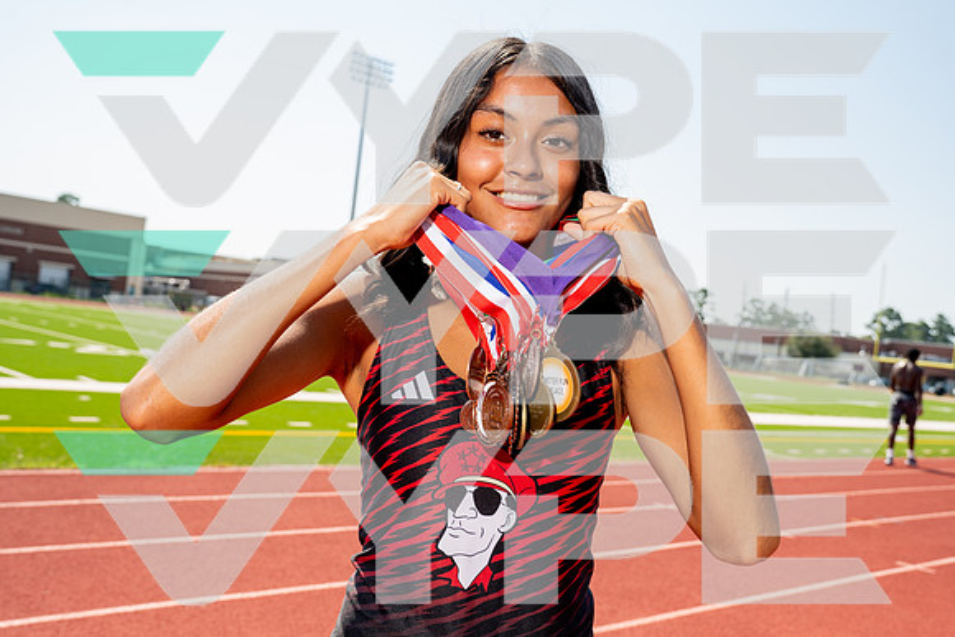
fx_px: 977
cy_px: 318
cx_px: 478
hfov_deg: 52.1
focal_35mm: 37
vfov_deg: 36.1
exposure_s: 1/250
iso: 100
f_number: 5.6
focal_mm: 35
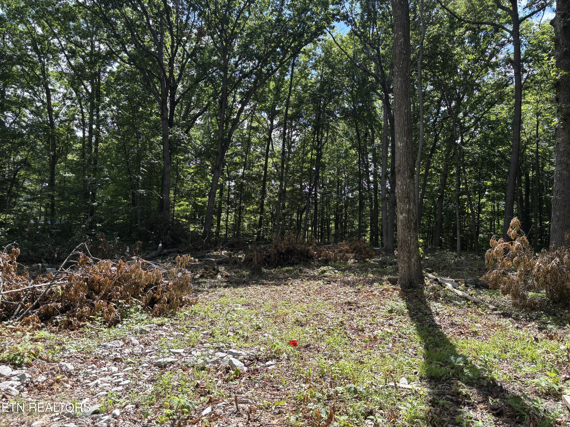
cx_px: 285
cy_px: 214
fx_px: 428
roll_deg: -4.0
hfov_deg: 67.3
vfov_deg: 53.1
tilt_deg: +4.4
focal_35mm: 26
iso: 50
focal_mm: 5.96
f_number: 1.6
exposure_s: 1/775
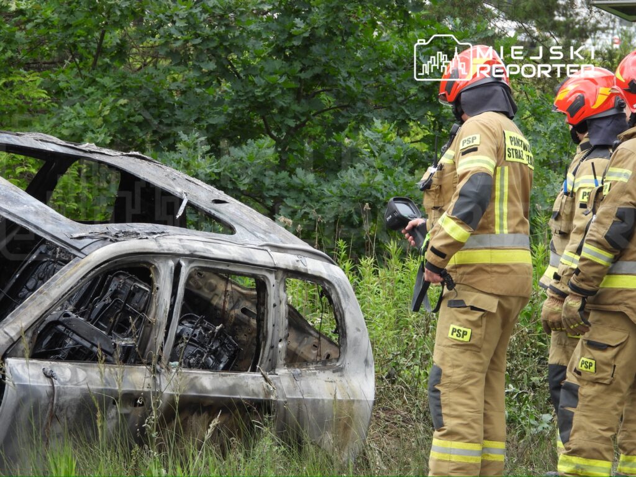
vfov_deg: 4.3
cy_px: 238
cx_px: 318
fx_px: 6339
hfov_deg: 5.7
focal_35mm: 345
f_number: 4.5
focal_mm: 62.1
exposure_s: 1/125
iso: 100
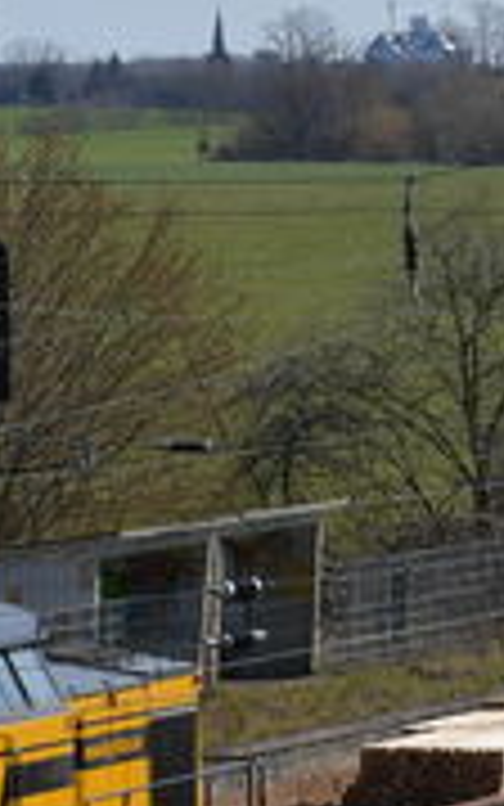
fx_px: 9135
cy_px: 666
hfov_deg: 3.2
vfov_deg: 5.0
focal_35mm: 416
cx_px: 333
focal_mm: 60
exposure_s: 1/640
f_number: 11
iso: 200
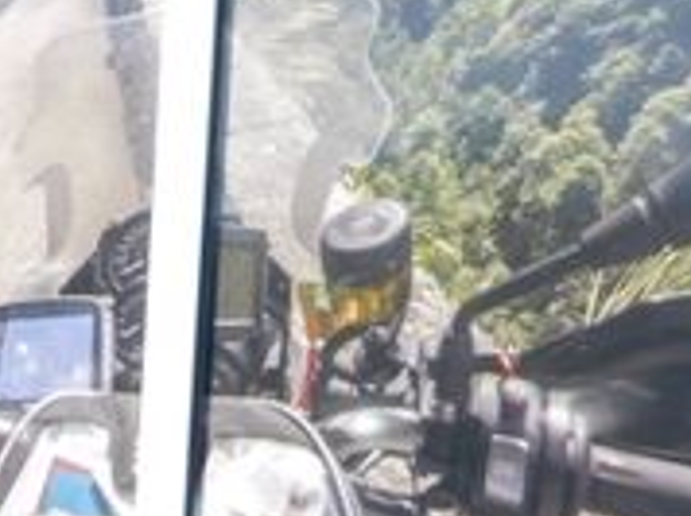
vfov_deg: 15.4
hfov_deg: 18.5
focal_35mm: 90
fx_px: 1794
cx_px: -439
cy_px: 722
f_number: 3.1
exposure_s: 1/640
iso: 125
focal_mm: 4.5
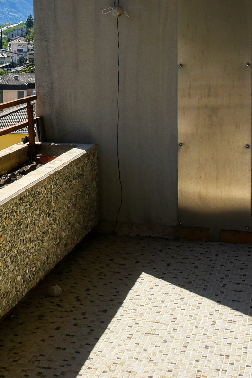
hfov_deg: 15.9
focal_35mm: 77
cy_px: 49
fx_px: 808
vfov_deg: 25.6
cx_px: -153
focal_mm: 24
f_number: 14
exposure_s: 1/800
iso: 250
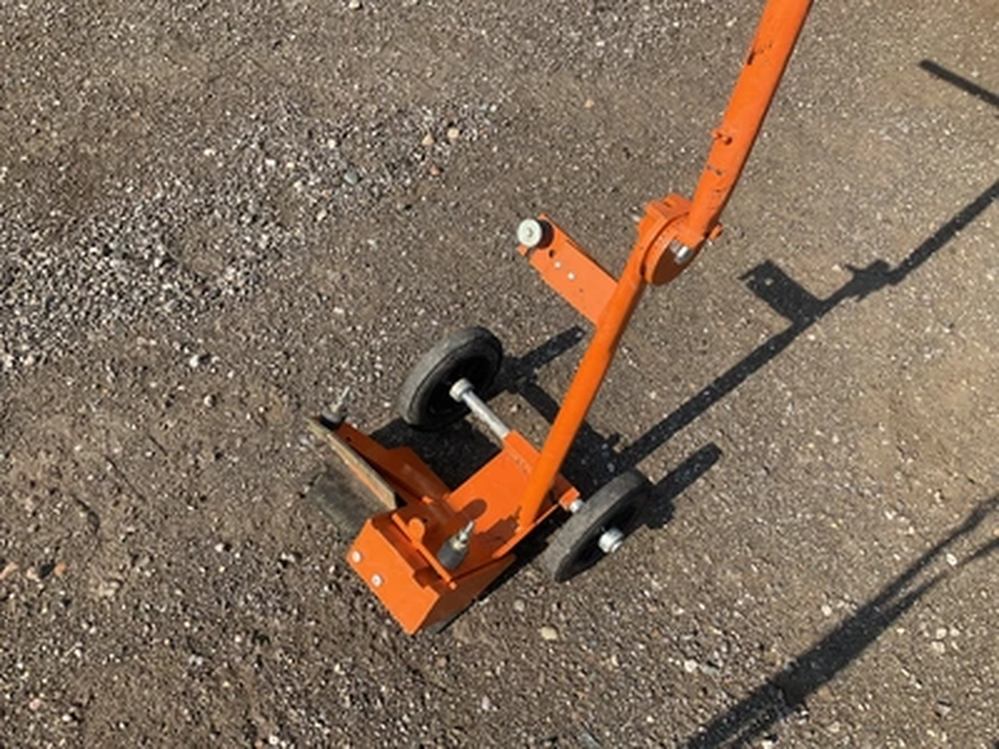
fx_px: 837
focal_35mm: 29
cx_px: 500
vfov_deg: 48.2
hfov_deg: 61.7
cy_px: 374
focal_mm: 3
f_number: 1.8
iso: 25
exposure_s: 1/962
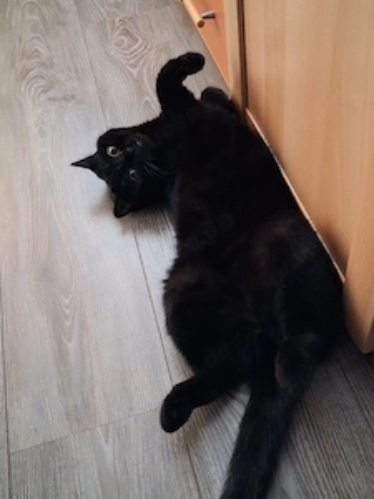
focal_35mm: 36
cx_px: 218
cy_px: 268
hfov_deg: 39.5
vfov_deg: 51.3
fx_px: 519
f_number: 1.8
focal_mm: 4
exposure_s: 1/5
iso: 2000
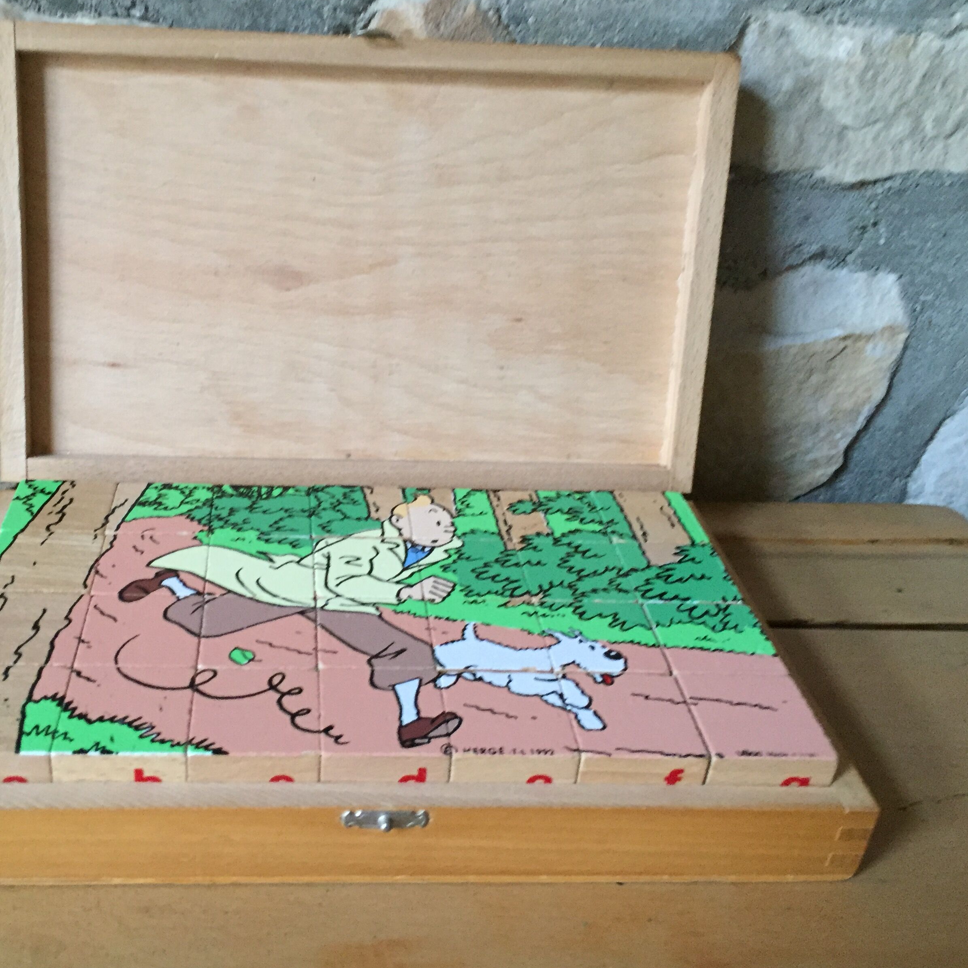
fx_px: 1107
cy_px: 490
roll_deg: -3.5
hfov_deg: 46.8
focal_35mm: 35
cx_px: 363
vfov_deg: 47.2
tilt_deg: -31.2
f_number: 2.2
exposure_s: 1/20
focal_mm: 4.15
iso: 250
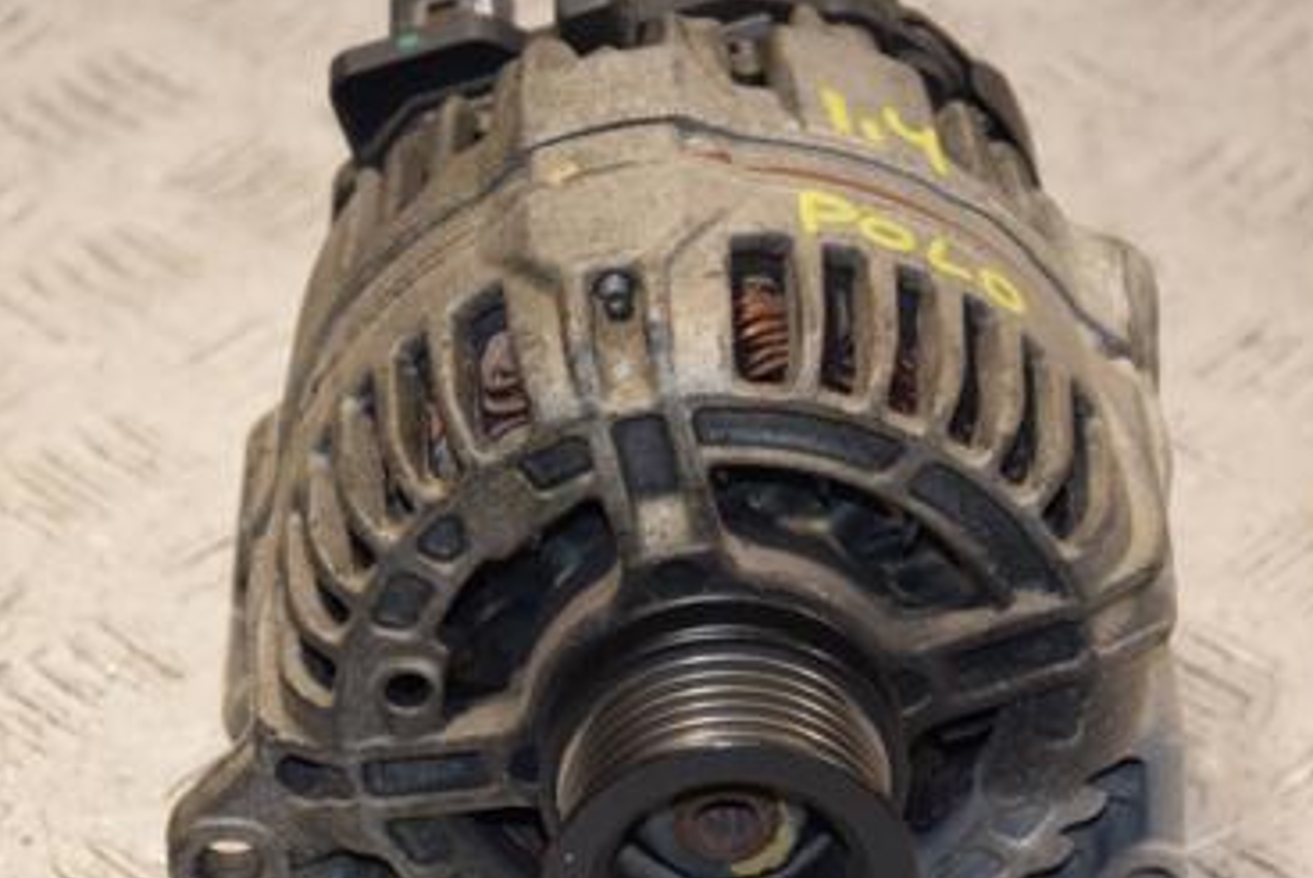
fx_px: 6241
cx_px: 603
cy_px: 621
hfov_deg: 12.0
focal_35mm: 171
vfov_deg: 8.0
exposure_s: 1/160
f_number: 5.3
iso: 800
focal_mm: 70
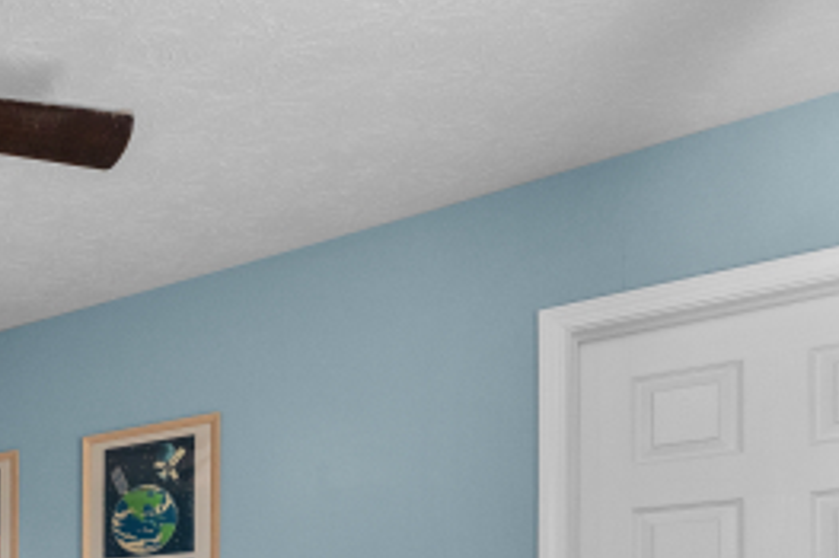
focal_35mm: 40
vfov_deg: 28.9
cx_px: -153
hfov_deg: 37.5
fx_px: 932
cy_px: 666
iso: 1250
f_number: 5
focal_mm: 14
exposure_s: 1/125
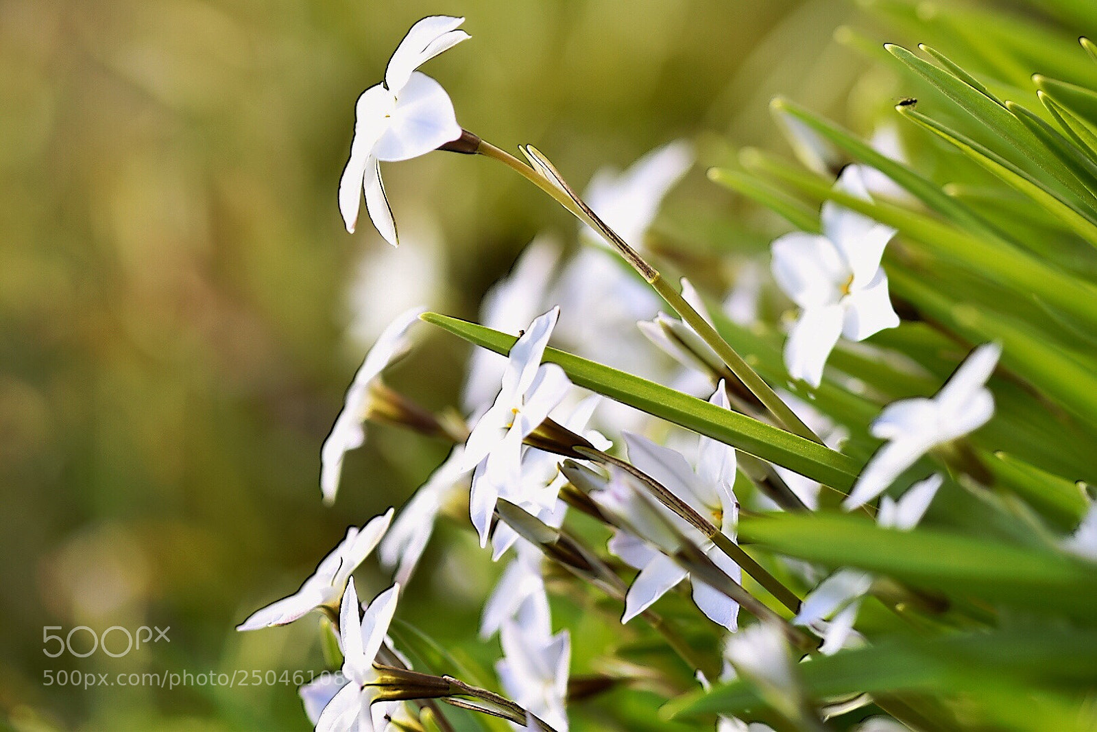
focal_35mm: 158
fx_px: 4799
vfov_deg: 8.7
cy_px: 366
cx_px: 548
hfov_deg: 13.0
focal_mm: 105
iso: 100
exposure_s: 1/200
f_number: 4.5
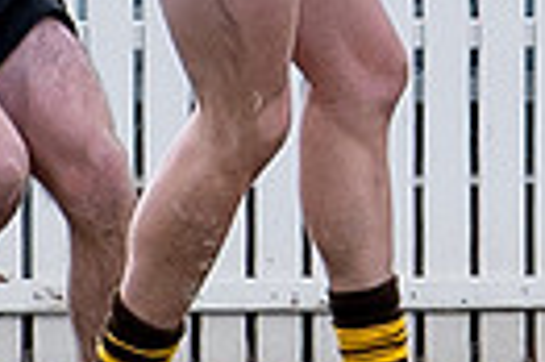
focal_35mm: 5245
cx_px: 679
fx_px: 79304
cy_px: -316
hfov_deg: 0.4
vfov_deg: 0.3
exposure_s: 1/1000
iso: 360
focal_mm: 200
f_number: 4
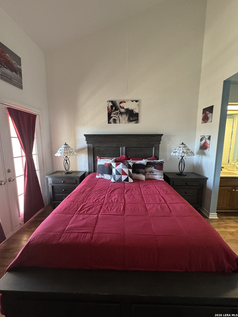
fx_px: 128
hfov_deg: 85.7
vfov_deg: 102.1
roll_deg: +0.3
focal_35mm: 14
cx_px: 119
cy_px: 158
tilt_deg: -6.8
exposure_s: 1/60
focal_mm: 2.22
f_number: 2.2
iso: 640
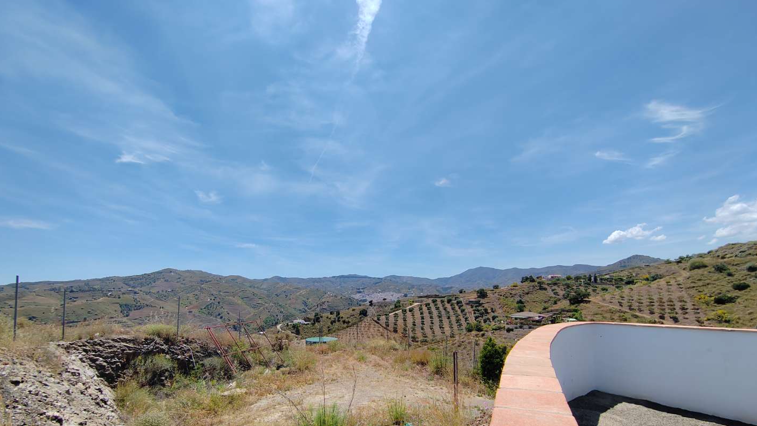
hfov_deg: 102.9
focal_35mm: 15
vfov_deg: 68.6
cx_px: 365
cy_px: 284
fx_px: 301
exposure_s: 1/1600
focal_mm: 2.16
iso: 100
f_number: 2.2
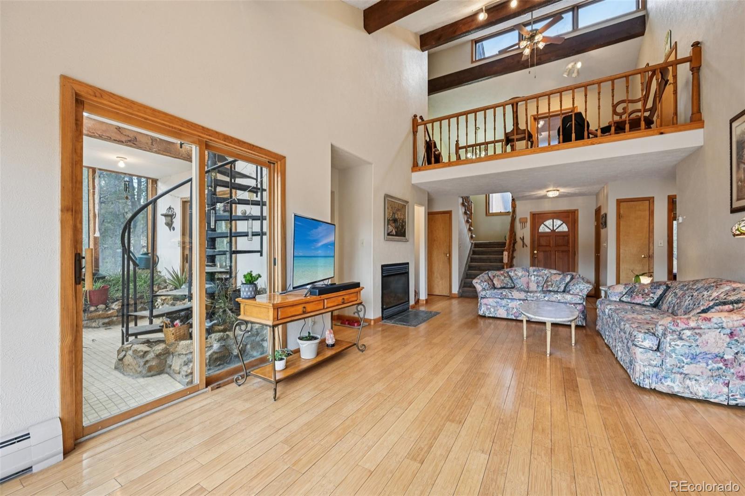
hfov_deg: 104.3
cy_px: 248
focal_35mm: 14
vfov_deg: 81.2
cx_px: 372
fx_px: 290
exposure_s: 1/15
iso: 250
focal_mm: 14
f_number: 8
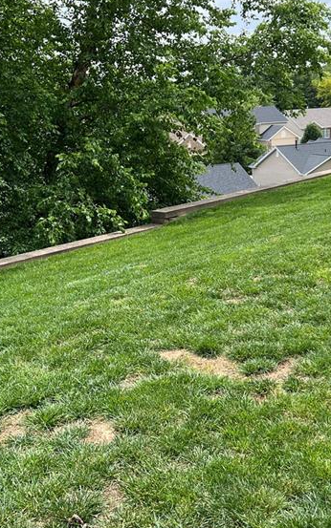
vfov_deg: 39.6
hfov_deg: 25.3
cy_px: 263
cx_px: 201
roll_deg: +2.7
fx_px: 736
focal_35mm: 51
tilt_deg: -13.7
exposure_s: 1/1412
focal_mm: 5.7
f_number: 1.5
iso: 50
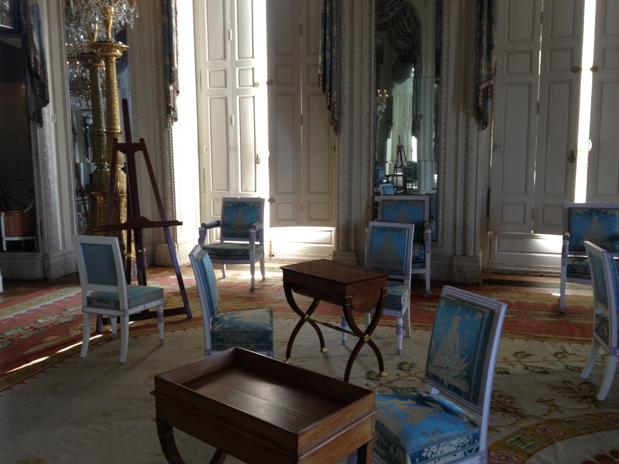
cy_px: 232
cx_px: 310
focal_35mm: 35
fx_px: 626
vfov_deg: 40.7
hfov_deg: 52.6
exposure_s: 1/20
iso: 50
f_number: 2.4
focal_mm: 4.28
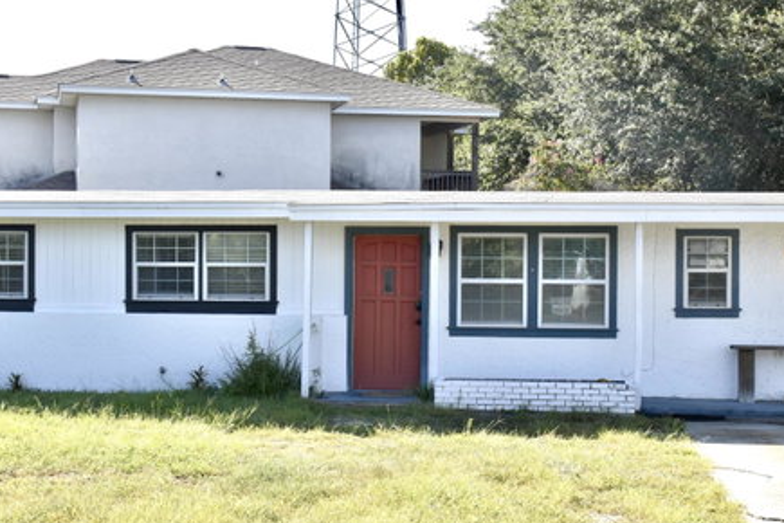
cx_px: 387
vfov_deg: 22.6
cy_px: 279
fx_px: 1307
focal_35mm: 60
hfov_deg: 33.4
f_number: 11
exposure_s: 1/500
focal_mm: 34
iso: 800
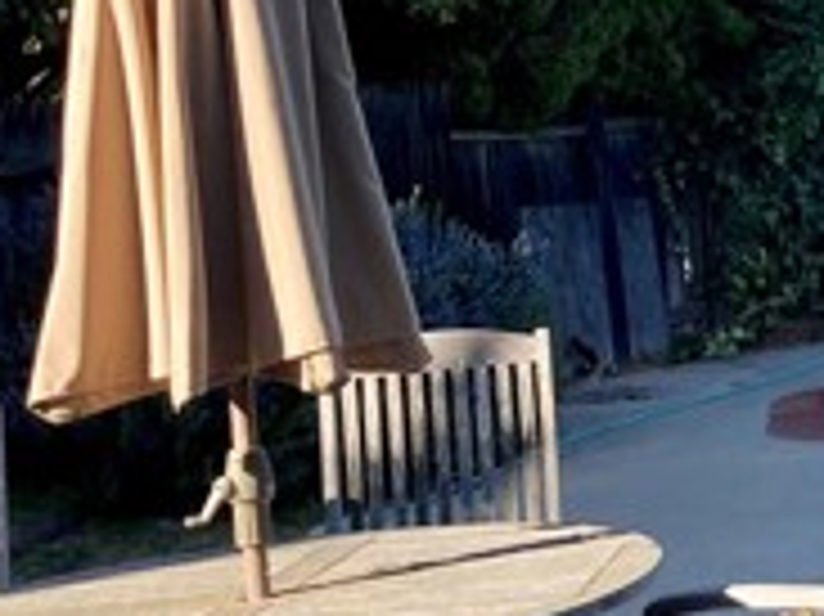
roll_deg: +3.5
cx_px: 1306
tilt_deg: -4.0
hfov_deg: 17.6
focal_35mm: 98
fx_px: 2331
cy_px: 319
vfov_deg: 15.1
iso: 20
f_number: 1.8
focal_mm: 3.99
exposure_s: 1/592
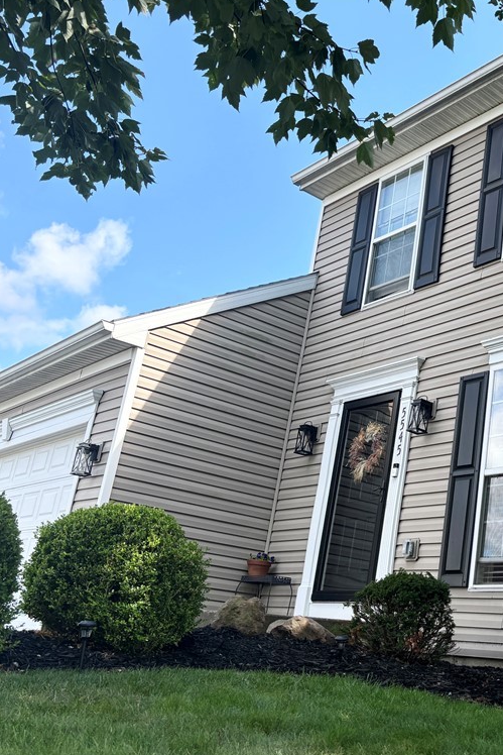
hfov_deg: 33.1
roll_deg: -8.5
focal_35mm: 37
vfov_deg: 51.9
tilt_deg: +16.4
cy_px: 373
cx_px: 499
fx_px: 775
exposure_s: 1/851
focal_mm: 5.96
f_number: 1.6
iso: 50
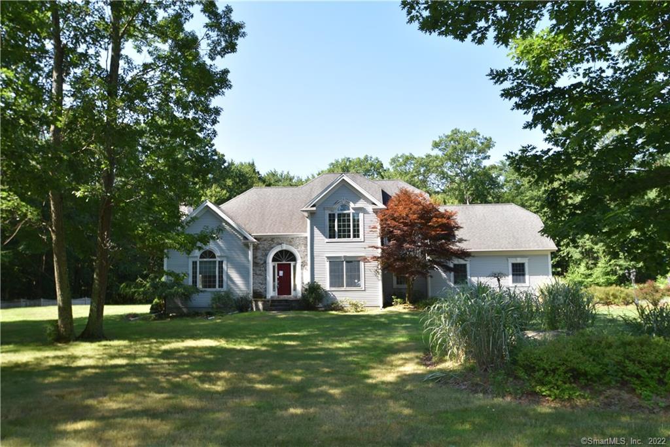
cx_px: 335
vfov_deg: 50.4
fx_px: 474
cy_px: 224
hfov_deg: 70.5
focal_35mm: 26
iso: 100
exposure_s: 1/160
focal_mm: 17
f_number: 6.3
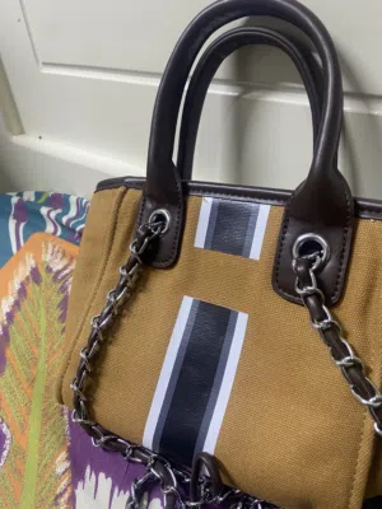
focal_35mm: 26
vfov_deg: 67.3
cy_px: 254
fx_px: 383
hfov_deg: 53.1
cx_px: 191
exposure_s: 1/50
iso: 160
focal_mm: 4.25
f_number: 1.8
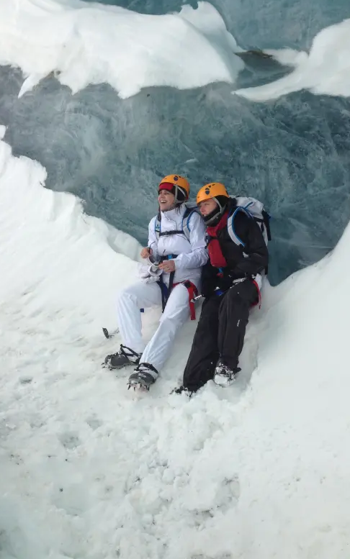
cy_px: 283
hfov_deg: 35.3
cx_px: 199
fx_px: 549
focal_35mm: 36
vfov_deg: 54.0
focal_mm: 4.12
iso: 50
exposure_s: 1/444
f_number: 2.4
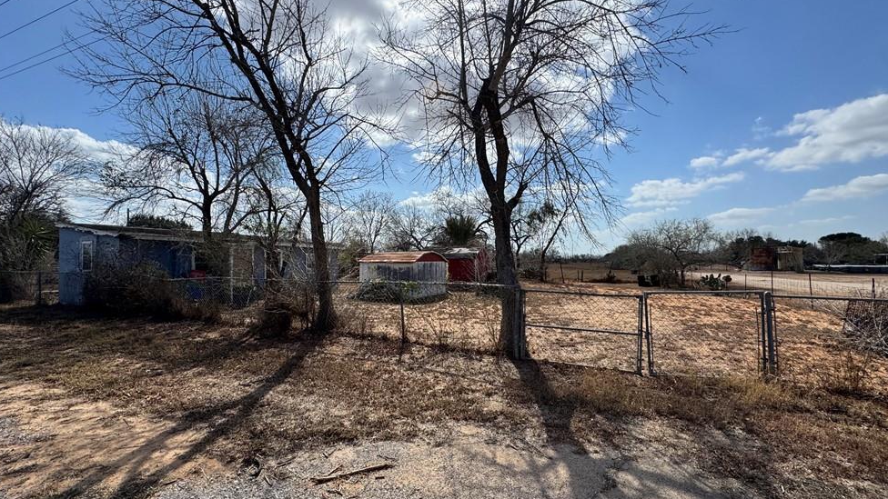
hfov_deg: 99.4
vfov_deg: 67.1
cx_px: 453
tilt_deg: +1.8
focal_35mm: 16
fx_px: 377
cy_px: 255
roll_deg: +1.1
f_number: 2.2
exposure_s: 1/4132
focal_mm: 2.22
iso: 50
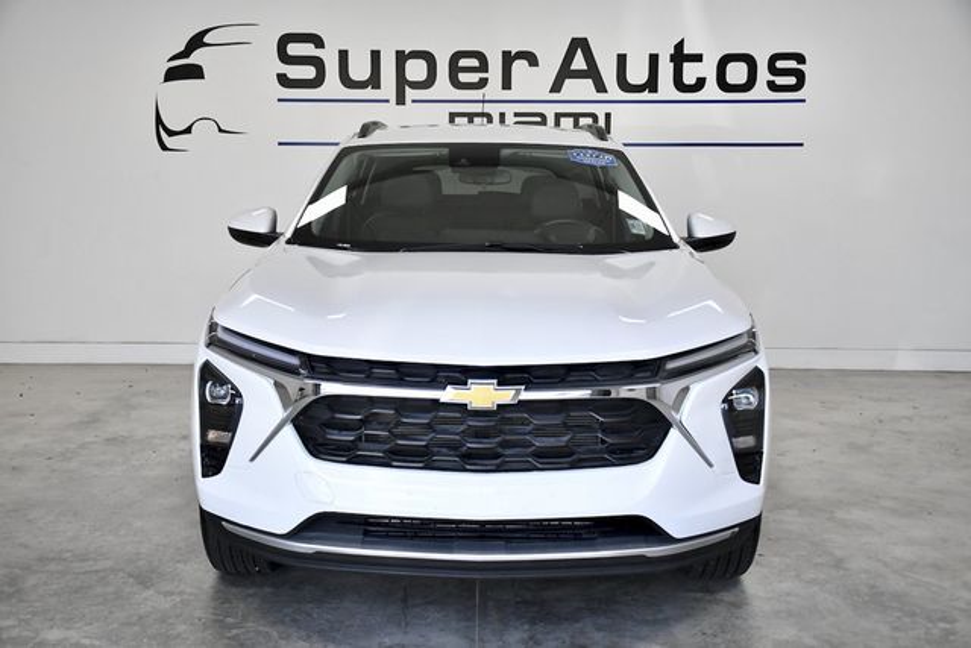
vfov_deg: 29.9
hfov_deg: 43.6
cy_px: 324
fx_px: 1214
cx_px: 486
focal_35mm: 45
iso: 2500
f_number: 4
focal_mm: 30
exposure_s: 1/2000
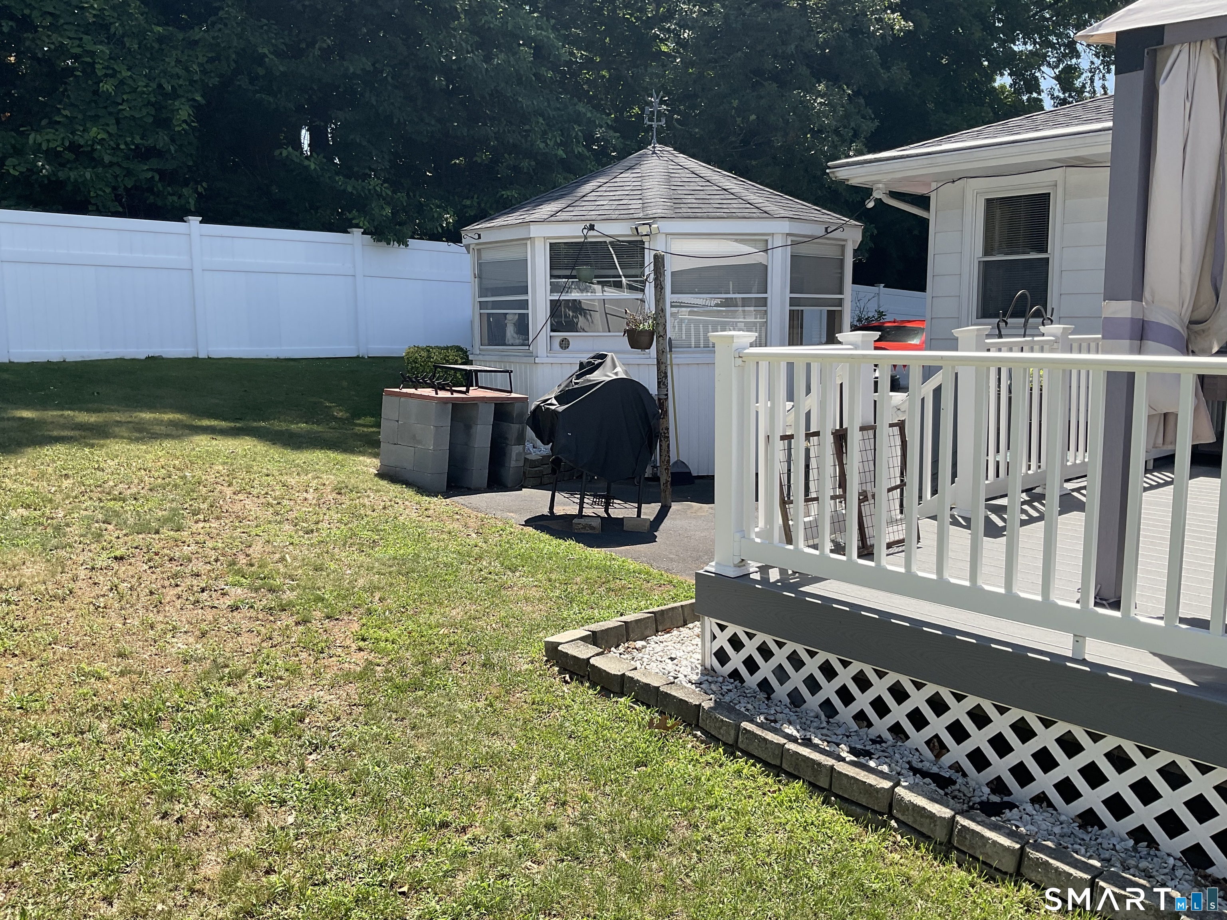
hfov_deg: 61.7
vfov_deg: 48.2
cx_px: 614
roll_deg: +0.4
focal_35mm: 29
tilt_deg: -9.0
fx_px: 1028
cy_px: 460
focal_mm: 3
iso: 16
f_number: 1.8
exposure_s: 1/1168
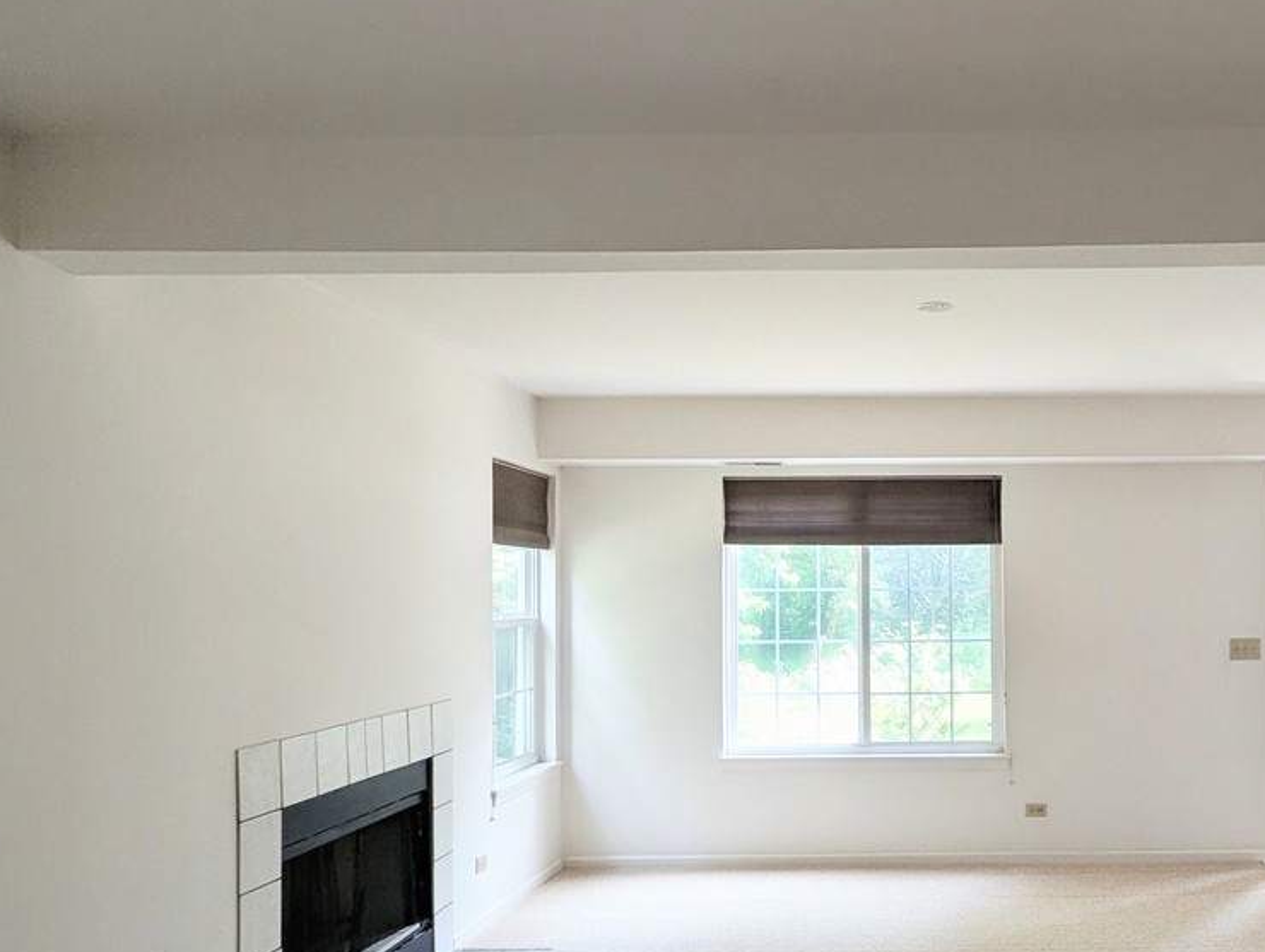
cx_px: 925
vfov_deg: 45.3
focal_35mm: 31
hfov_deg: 55.9
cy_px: 574
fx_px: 1134
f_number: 2.2
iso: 106
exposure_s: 1/120
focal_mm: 2.35
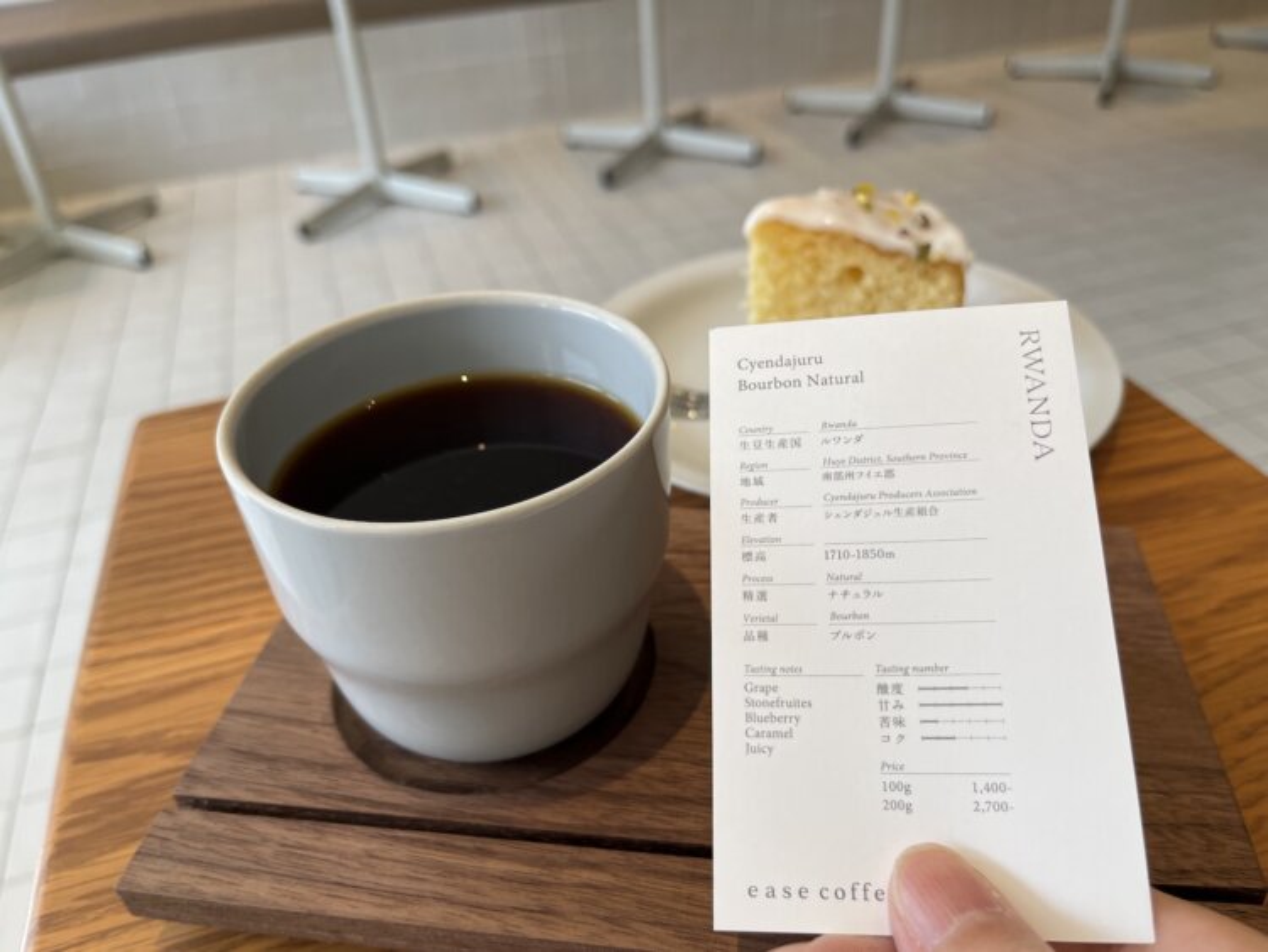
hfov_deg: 67.3
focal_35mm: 26
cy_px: 476
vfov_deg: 53.1
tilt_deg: -36.3
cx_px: 634
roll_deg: +4.0
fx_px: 953
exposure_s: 1/350
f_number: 1.6
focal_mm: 5.1
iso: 50
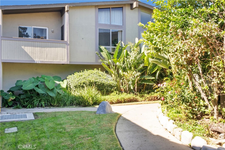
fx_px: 225
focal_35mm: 36
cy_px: 75
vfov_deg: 36.8
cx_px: 112
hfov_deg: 53.1
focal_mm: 24
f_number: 22
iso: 400
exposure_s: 1/30
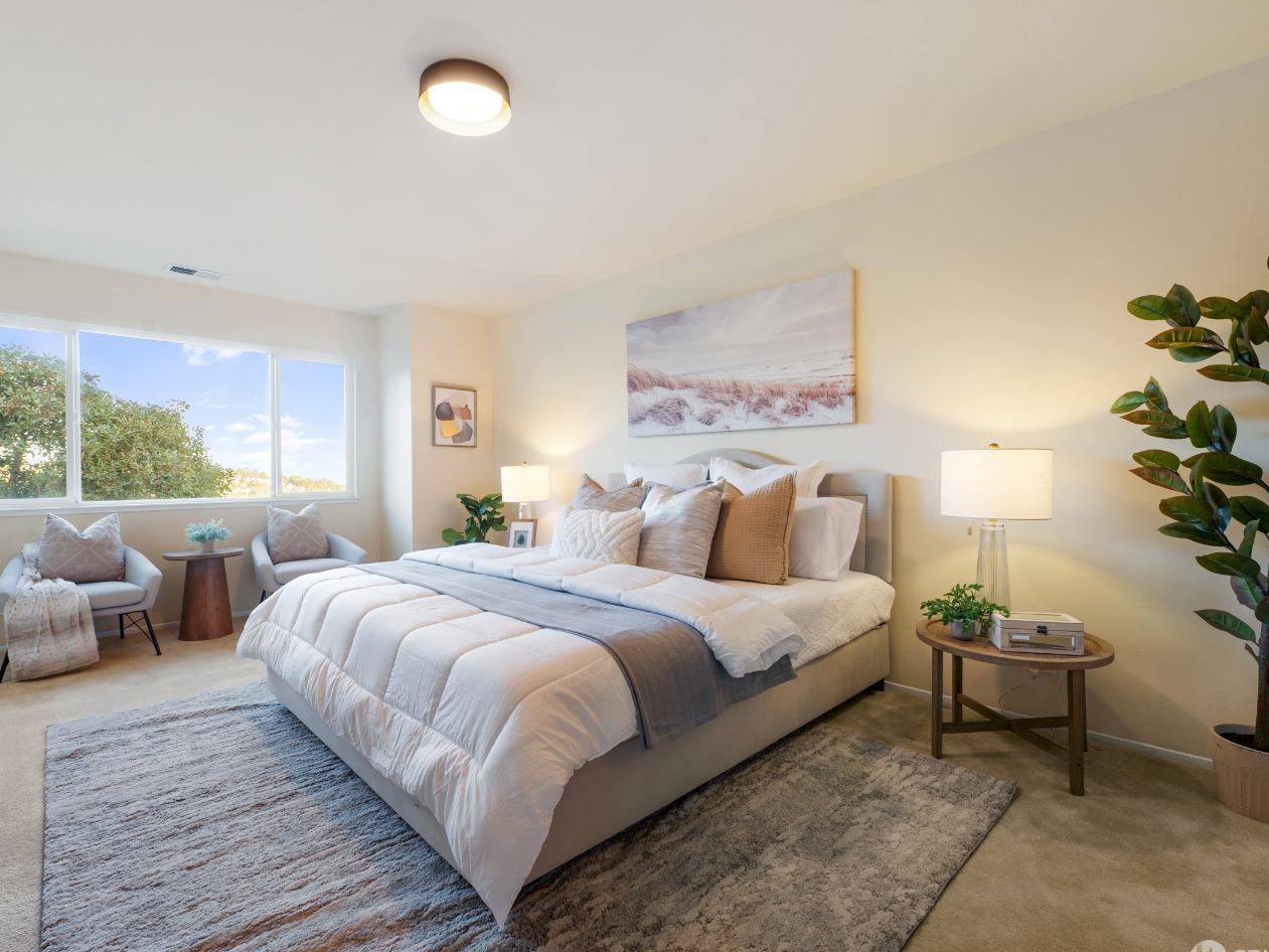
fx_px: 587
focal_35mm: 16
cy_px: 481
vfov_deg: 78.1
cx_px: 594
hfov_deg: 94.4
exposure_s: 1/1.67
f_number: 8
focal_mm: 14
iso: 80
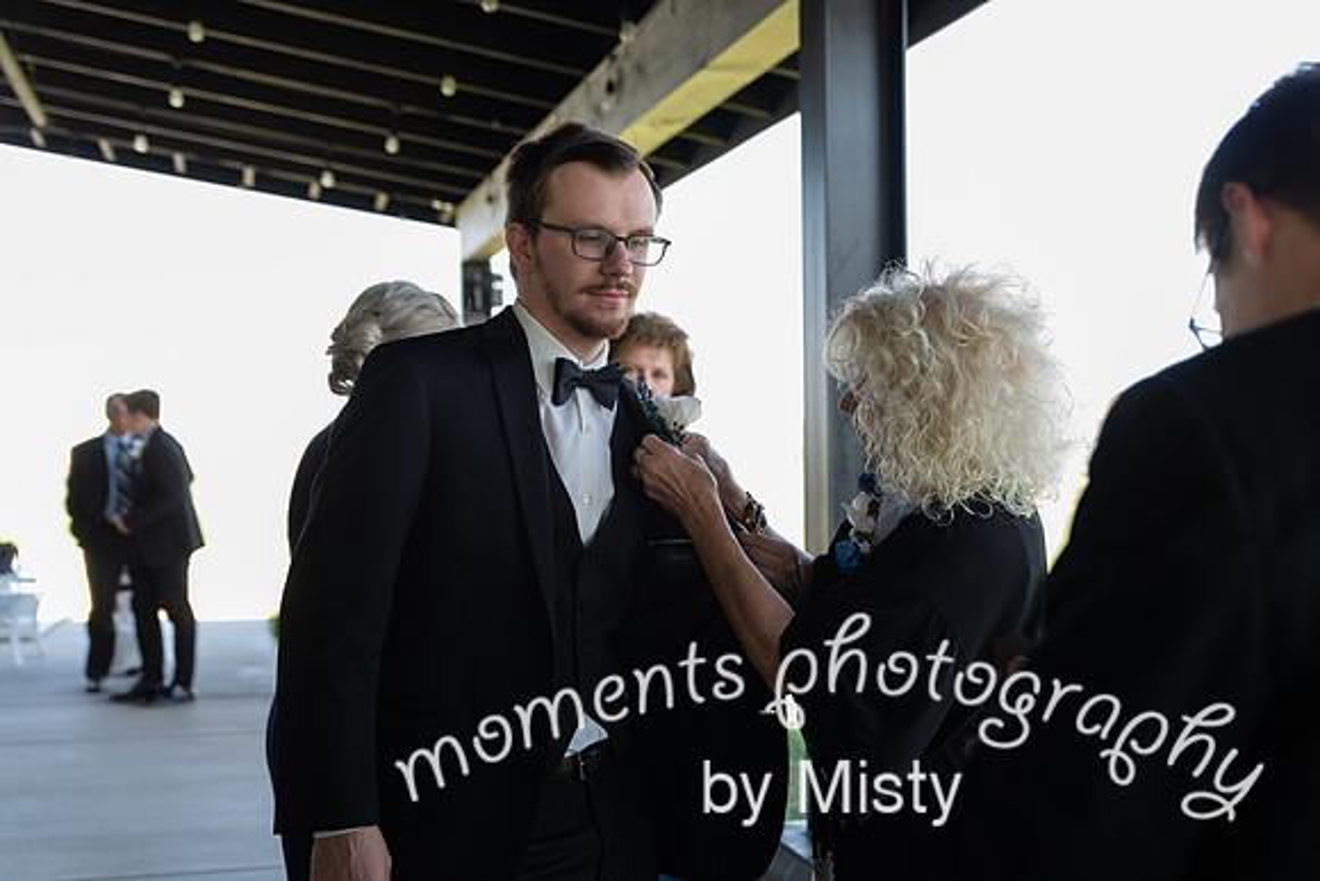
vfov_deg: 29.9
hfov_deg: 43.6
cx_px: 660
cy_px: 440
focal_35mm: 45
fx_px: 1650
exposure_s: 1/160
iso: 320
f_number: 3.2
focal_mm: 45
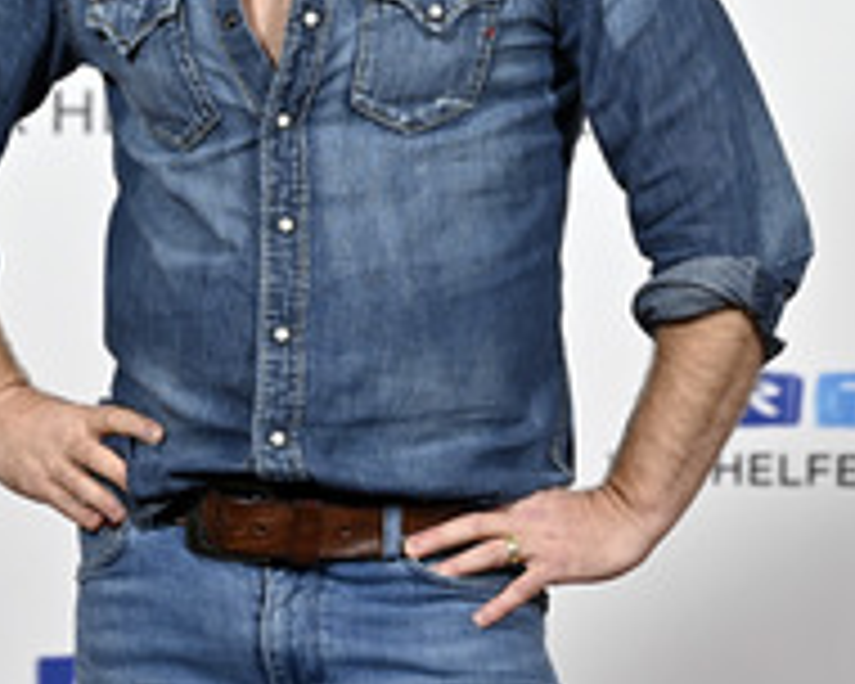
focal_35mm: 165
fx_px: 4175
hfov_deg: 11.7
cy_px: 50
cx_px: 358
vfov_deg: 9.3
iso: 800
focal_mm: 74
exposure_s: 1/640
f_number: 2.8
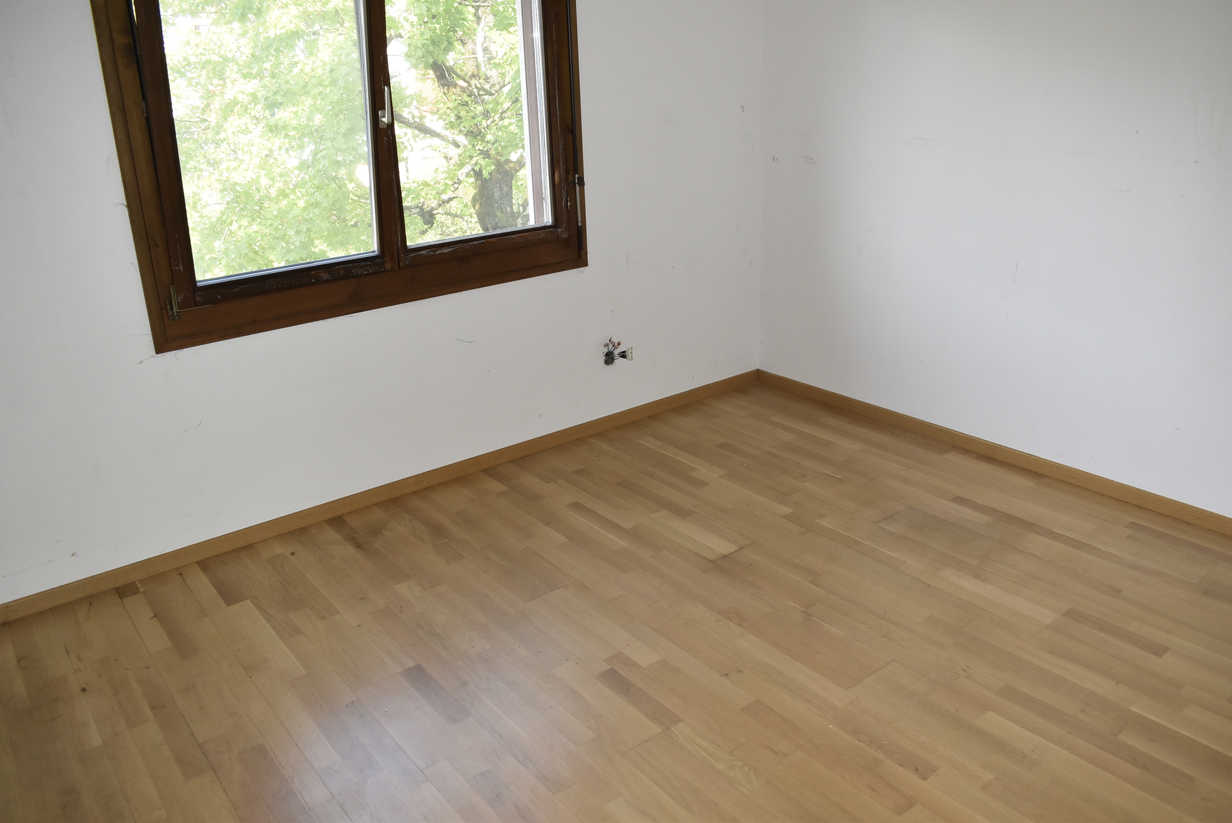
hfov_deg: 67.3
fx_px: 925
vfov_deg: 48.0
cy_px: 412
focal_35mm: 27
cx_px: 616
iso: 560
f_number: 5.6
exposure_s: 1/125
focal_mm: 18
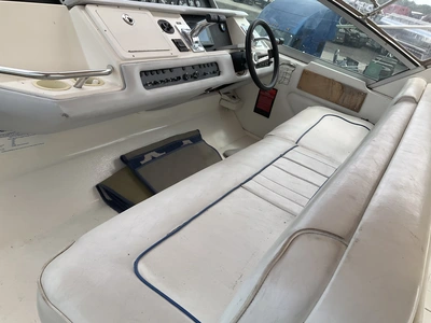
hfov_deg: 61.7
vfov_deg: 48.2
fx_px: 361
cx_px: 216
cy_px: 162
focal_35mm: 29
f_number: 1.8
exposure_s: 1/792
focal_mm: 3
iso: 25
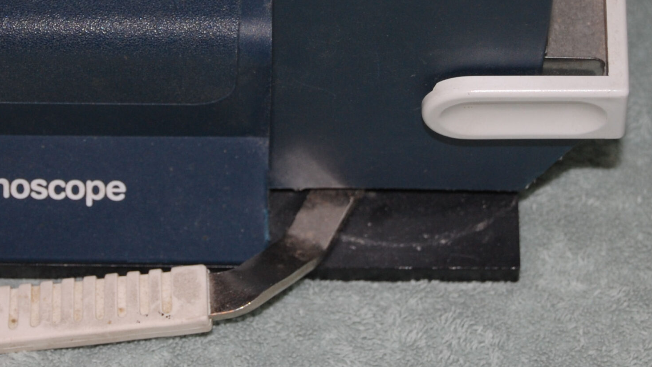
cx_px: 323
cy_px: 9
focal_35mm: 151
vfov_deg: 8.0
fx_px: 2609
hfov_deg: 14.2
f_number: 5.6
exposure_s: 1/60
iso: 400
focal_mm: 55
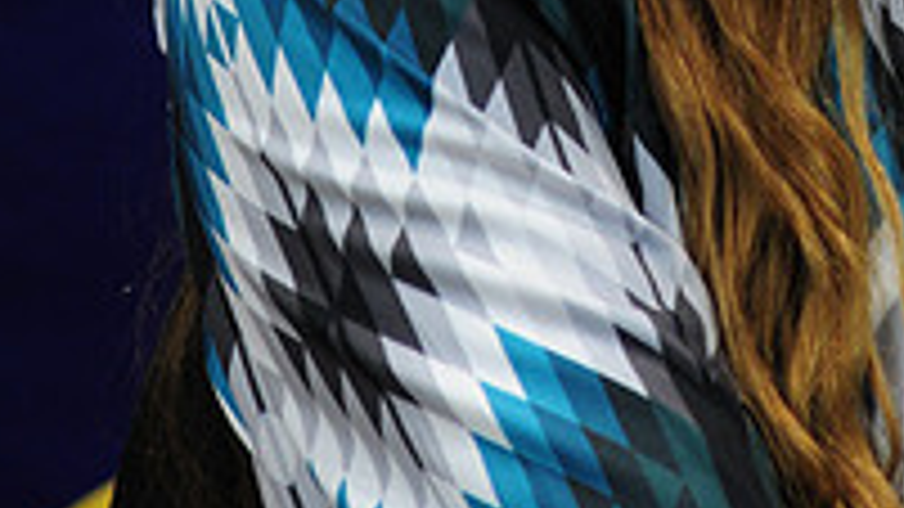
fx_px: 10294
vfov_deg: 2.8
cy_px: -688
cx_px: 780
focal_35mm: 430
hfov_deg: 5.0
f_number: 4.2
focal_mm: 95
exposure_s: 1/125
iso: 640
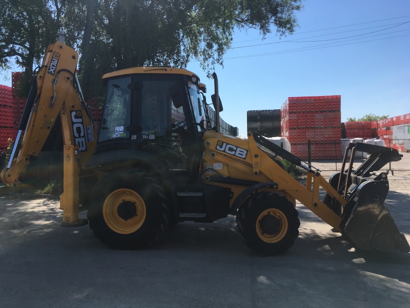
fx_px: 343
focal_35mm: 29
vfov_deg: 48.2
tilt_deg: -1.8
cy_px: 154
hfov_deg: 61.7
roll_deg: -0.3
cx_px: 205
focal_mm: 4.15
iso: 25
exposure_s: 1/1570
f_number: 2.2
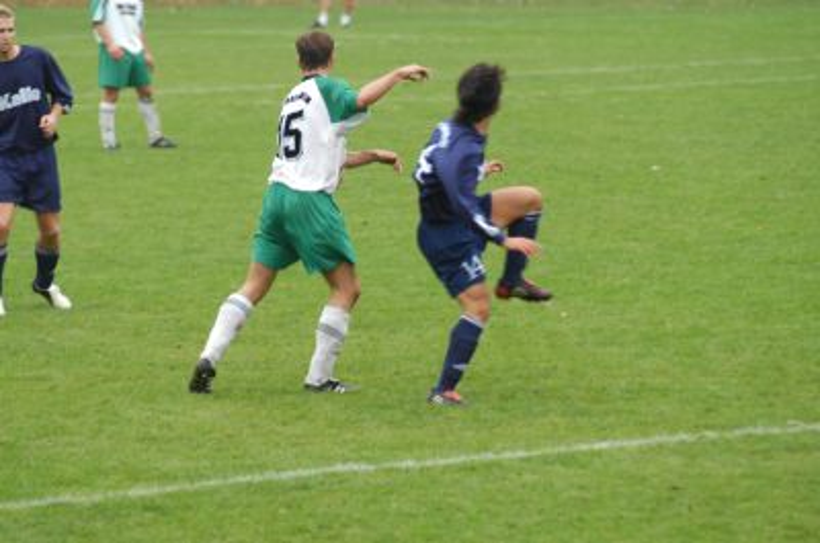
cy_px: 272
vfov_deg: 4.6
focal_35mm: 300
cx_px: 410
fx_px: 6820
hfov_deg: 6.9
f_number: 4.5
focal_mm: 200
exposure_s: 1/250
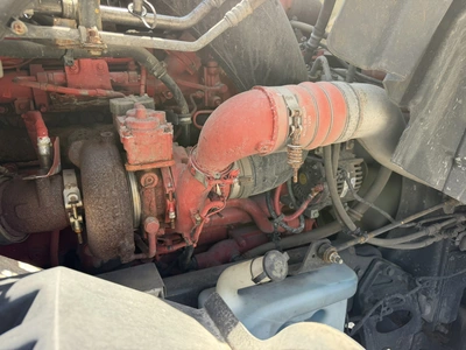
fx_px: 323
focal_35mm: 24
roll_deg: -2.7
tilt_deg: -15.5
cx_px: 233
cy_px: 175
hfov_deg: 71.6
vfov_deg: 56.8
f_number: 1.78
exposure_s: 1/389
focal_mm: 6.76
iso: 100
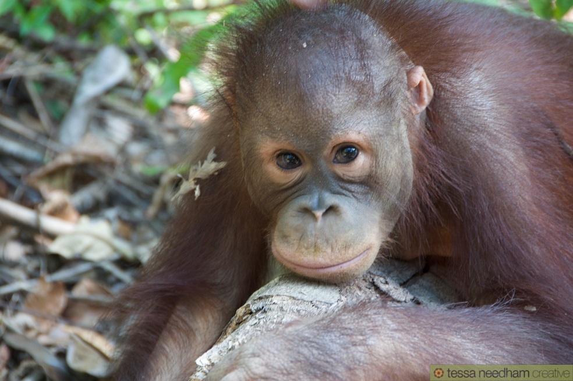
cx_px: 286
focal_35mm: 300
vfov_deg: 4.6
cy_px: 190
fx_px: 4772
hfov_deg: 6.9
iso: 400
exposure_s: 1/30
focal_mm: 200
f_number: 5.6
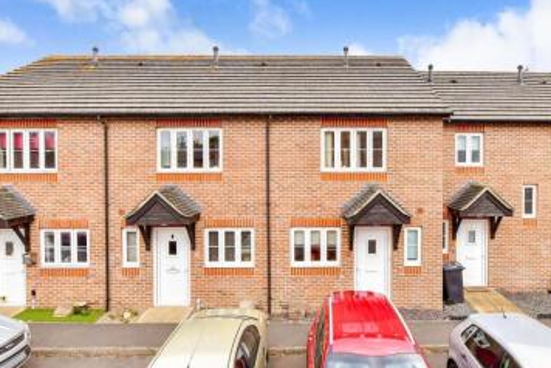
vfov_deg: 61.2
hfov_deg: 83.4
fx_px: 306
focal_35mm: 20
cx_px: 315
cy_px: 231
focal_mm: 10
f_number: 8
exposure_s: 1/200
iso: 400
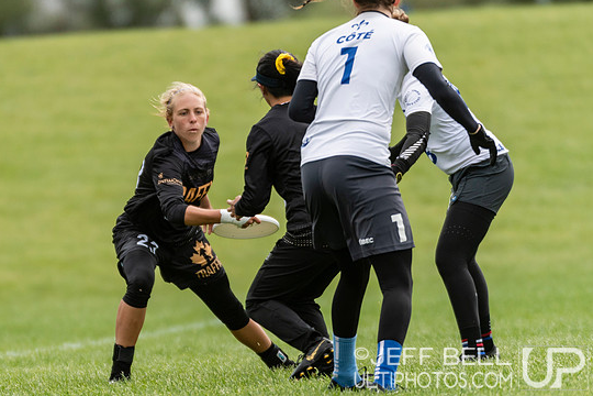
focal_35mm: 984
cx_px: 183
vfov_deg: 1.4
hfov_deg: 2.1
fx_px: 16207
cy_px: 217
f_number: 4
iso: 220
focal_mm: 400
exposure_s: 1/1250
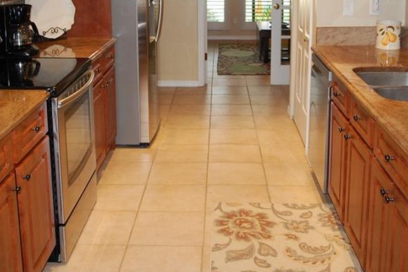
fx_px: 544
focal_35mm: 48
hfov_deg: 41.1
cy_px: 54
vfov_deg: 27.5
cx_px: 214
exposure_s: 1/60
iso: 400
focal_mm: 18
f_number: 3.5
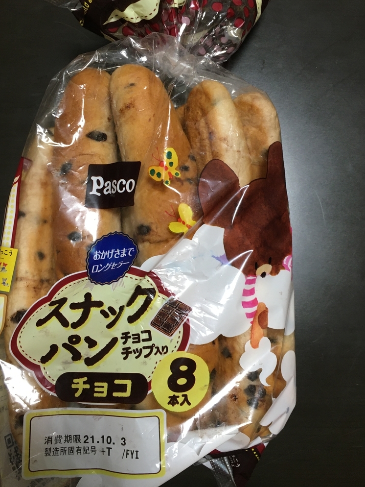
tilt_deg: -82.1
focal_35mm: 35
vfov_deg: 52.5
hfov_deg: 40.7
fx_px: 492
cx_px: 189
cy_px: 222
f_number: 2.2
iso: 100
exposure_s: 1/30
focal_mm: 4.15
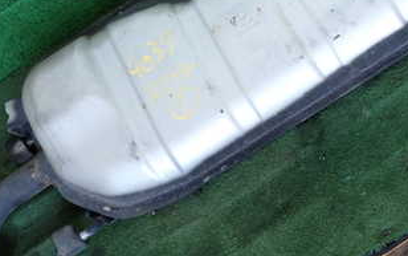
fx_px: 734
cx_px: 301
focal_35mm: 66
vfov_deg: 19.6
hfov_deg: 30.6
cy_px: 68
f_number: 2.4
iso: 200
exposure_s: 1/125
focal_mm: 5.79
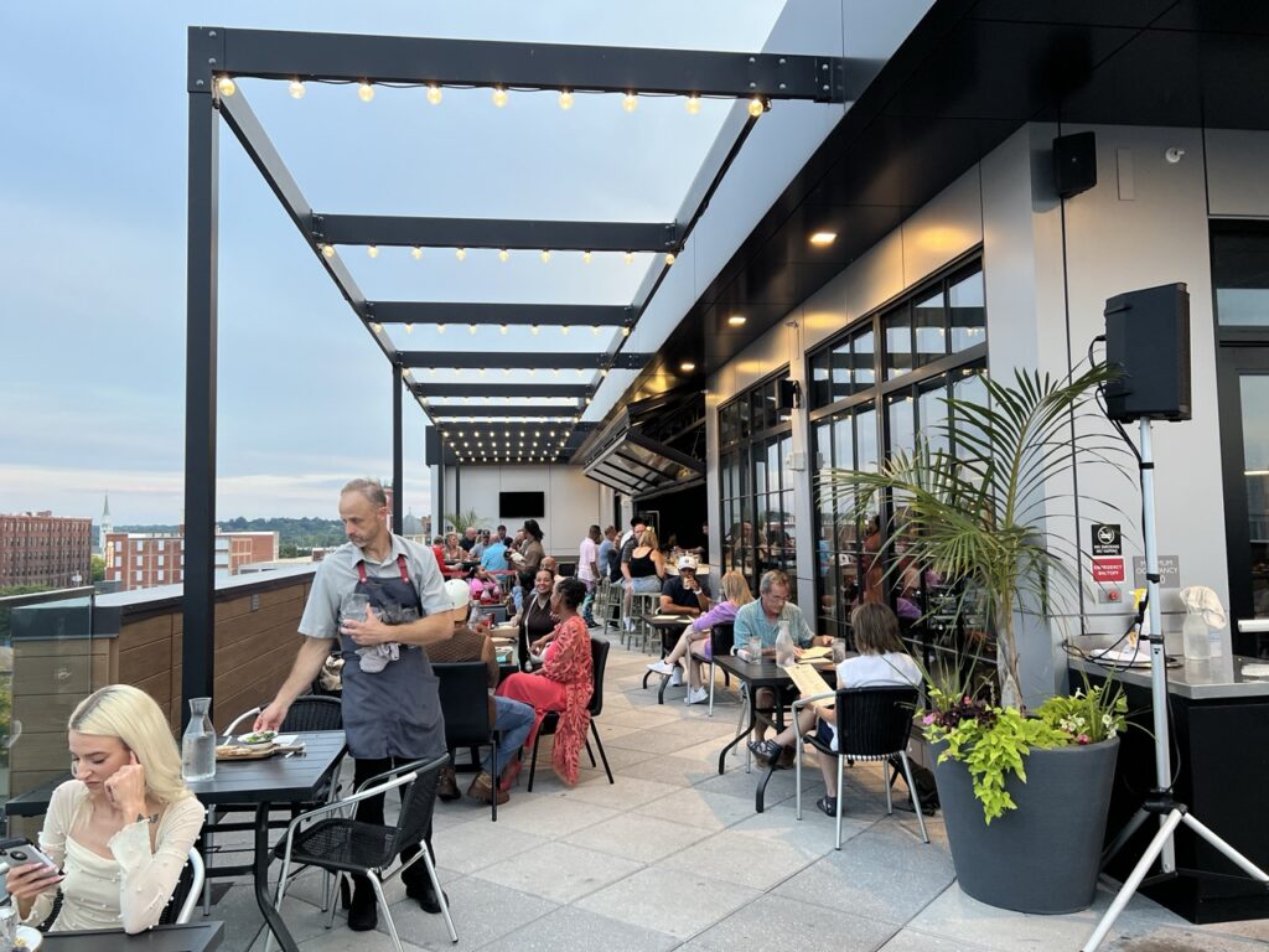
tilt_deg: +3.8
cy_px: 476
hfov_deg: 67.3
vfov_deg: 53.1
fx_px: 953
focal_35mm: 26
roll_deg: +1.4
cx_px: 634
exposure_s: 1/120
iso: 125
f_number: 1.5
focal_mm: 5.7
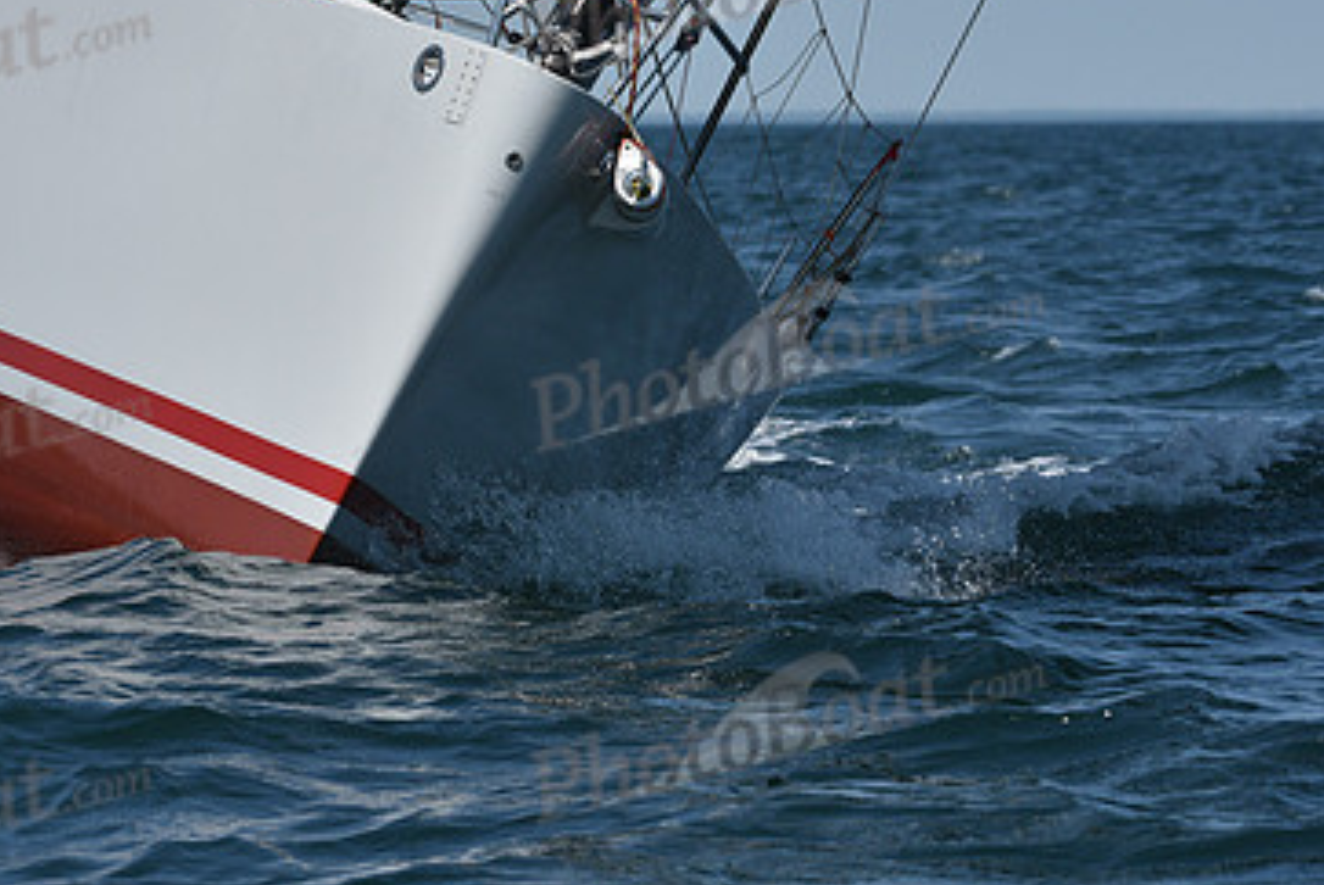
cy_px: 218
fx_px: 11778
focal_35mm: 320
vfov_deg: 4.3
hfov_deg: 6.4
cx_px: 344
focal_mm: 200
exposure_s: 1/1600
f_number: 8
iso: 320
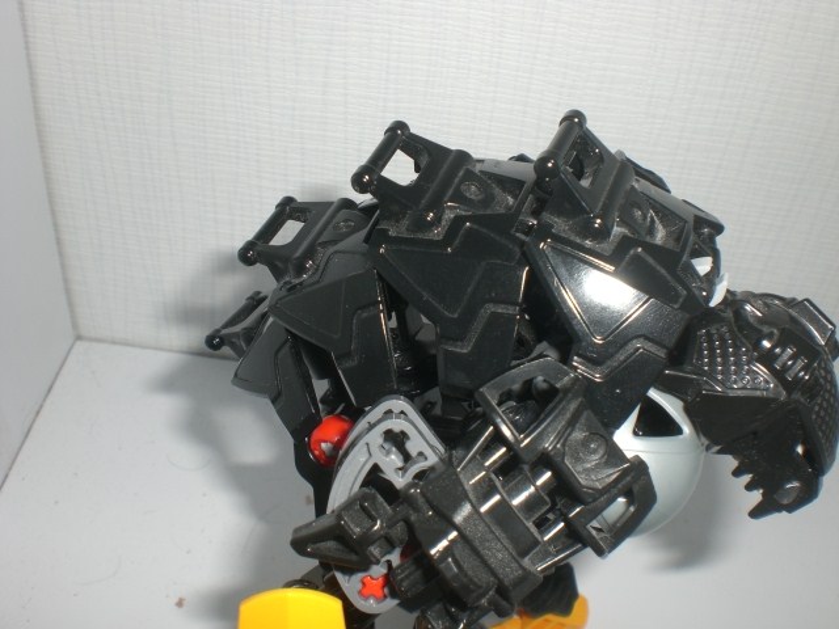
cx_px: 420
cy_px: 314
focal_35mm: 38
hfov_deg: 49.0
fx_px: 921
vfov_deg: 37.7
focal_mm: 6.3
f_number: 4.4
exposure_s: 1/60
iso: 50
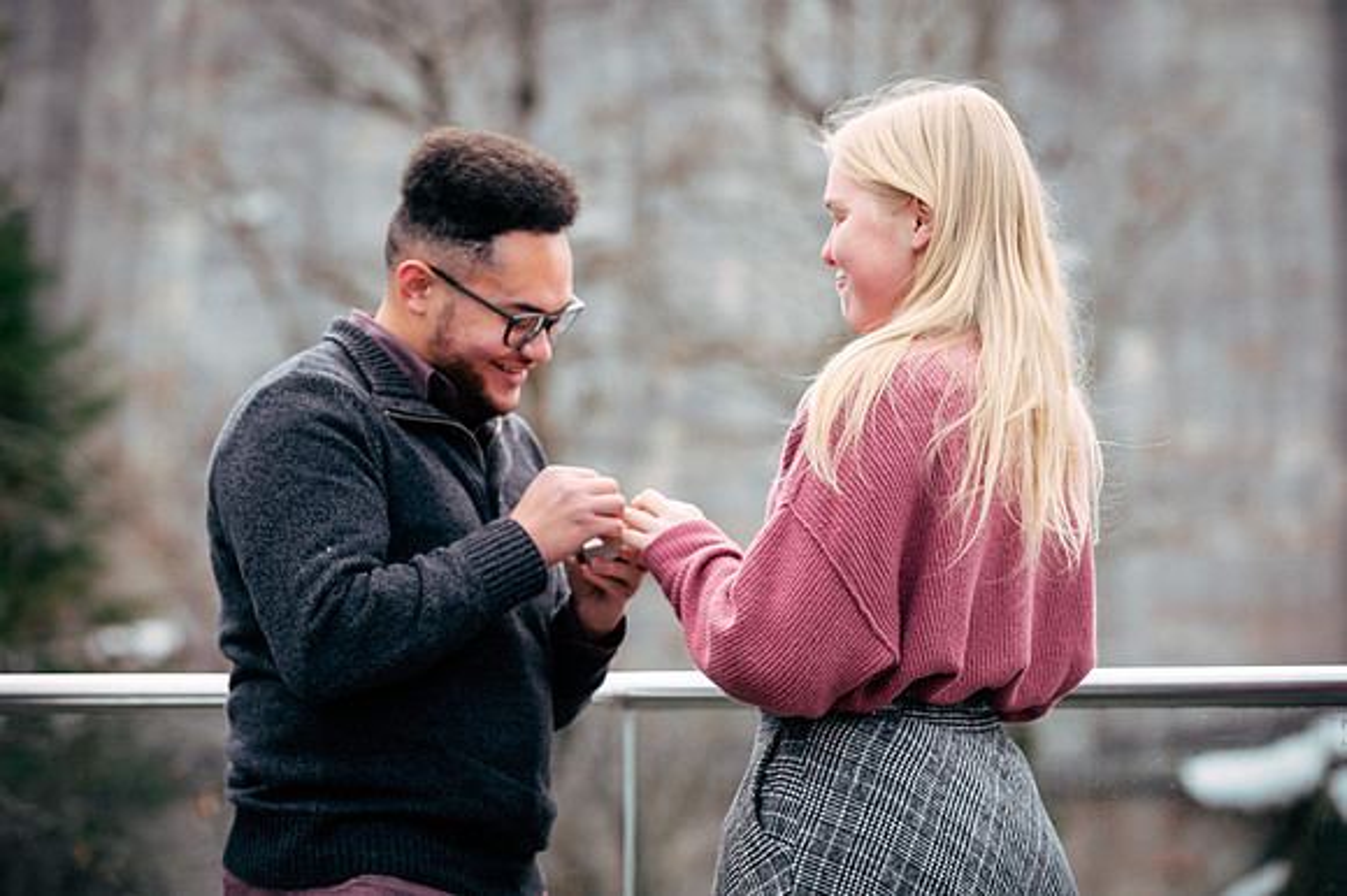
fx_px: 5048
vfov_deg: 10.1
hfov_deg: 15.2
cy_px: 448
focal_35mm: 135
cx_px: 674
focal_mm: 135
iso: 250
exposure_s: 1/320
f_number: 5
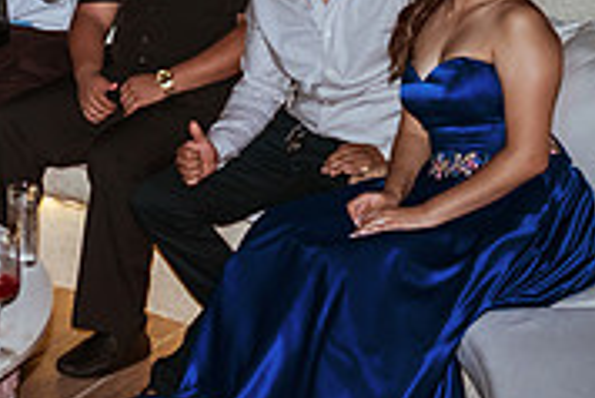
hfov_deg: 14.9
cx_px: -320
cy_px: -106
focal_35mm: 127
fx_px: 2101
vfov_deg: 10.6
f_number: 1.8
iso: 1600
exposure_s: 1/50
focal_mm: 35
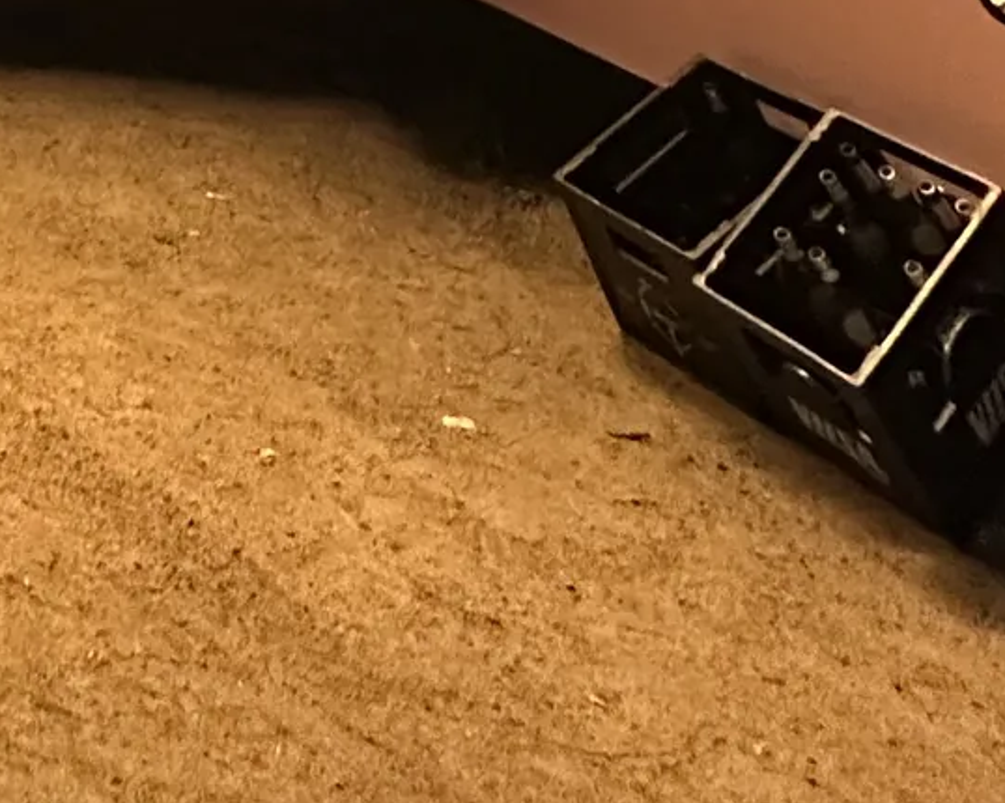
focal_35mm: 61
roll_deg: -1.5
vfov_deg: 14.4
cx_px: -413
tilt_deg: +14.7
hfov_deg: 25.2
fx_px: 1814
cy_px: -1188
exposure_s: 1/50
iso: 640
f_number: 2.2
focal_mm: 2.22
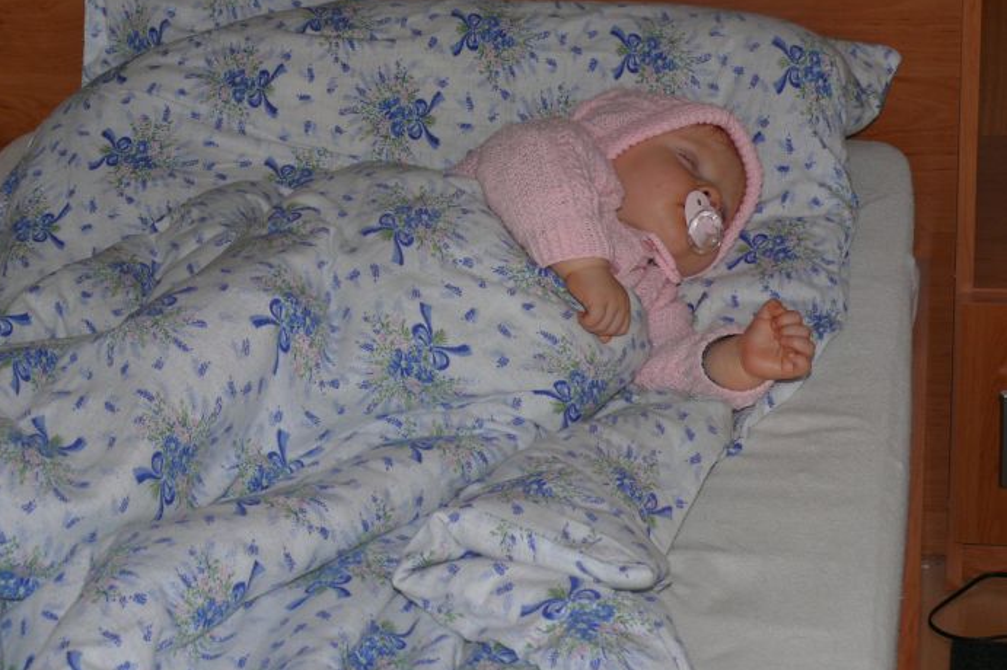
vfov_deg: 17.5
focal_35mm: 78
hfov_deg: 26.0
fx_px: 2181
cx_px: 498
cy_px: 296
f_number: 3.2
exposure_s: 1/30
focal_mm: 11.2
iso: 100
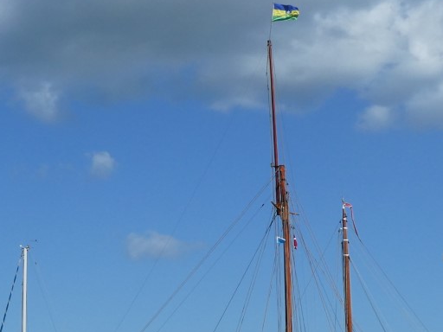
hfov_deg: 18.7
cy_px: 277
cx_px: 76
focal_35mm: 104
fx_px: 1331
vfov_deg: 14.1
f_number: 4.5
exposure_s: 1/1000
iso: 80
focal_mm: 6.7
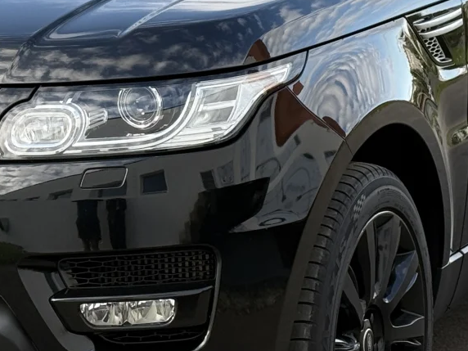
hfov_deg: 12.2
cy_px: 68
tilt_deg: -7.0
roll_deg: +0.0
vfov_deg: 9.2
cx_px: 139
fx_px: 2177
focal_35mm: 161
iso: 64
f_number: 1.78
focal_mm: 6.76
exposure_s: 1/493
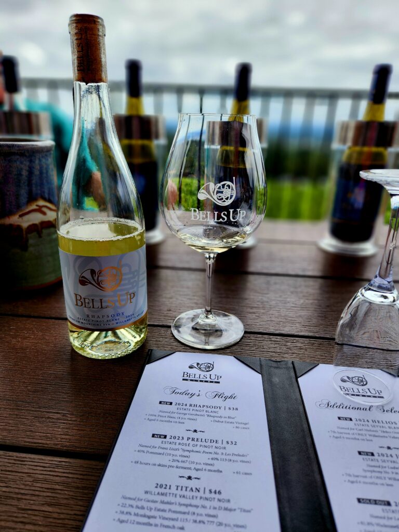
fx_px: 353
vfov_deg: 73.9
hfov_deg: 58.9
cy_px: 266
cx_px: 200
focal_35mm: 23
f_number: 1.8
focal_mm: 5.4
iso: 20
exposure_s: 1/1667
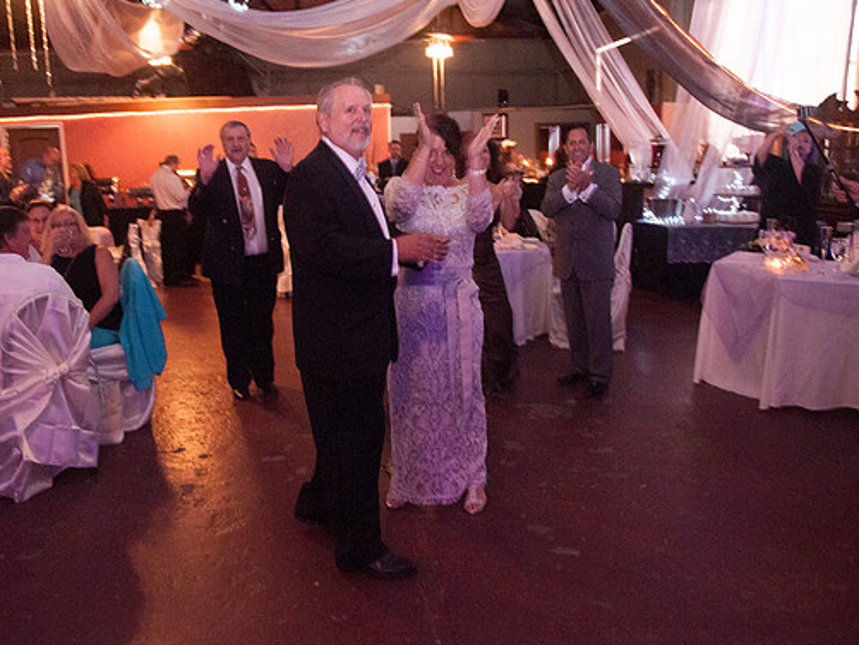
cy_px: 322
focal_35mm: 30
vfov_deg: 46.8
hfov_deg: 59.9
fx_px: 745
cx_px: 408
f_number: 4
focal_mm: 18
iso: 2000
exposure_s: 1/30
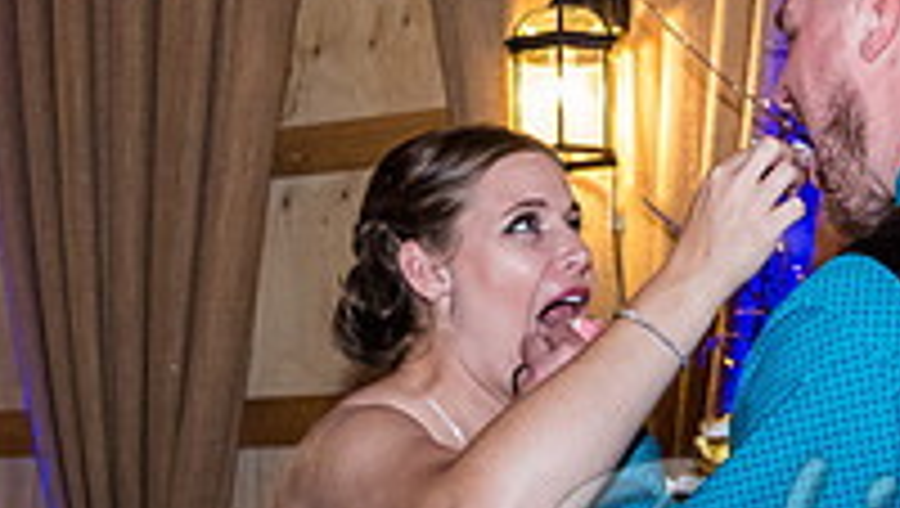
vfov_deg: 12.5
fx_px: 2317
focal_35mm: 97
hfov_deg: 21.8
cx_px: 652
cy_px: 155
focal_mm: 21.4
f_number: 3.2
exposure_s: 1/200
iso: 1600
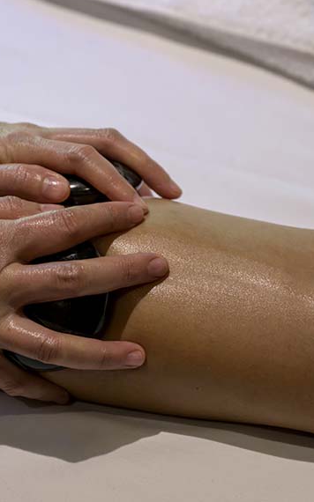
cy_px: 231
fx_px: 1575
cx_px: 169
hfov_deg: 11.4
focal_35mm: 115
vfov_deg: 18.1
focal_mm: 67
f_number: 4.5
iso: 640
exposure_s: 1/200
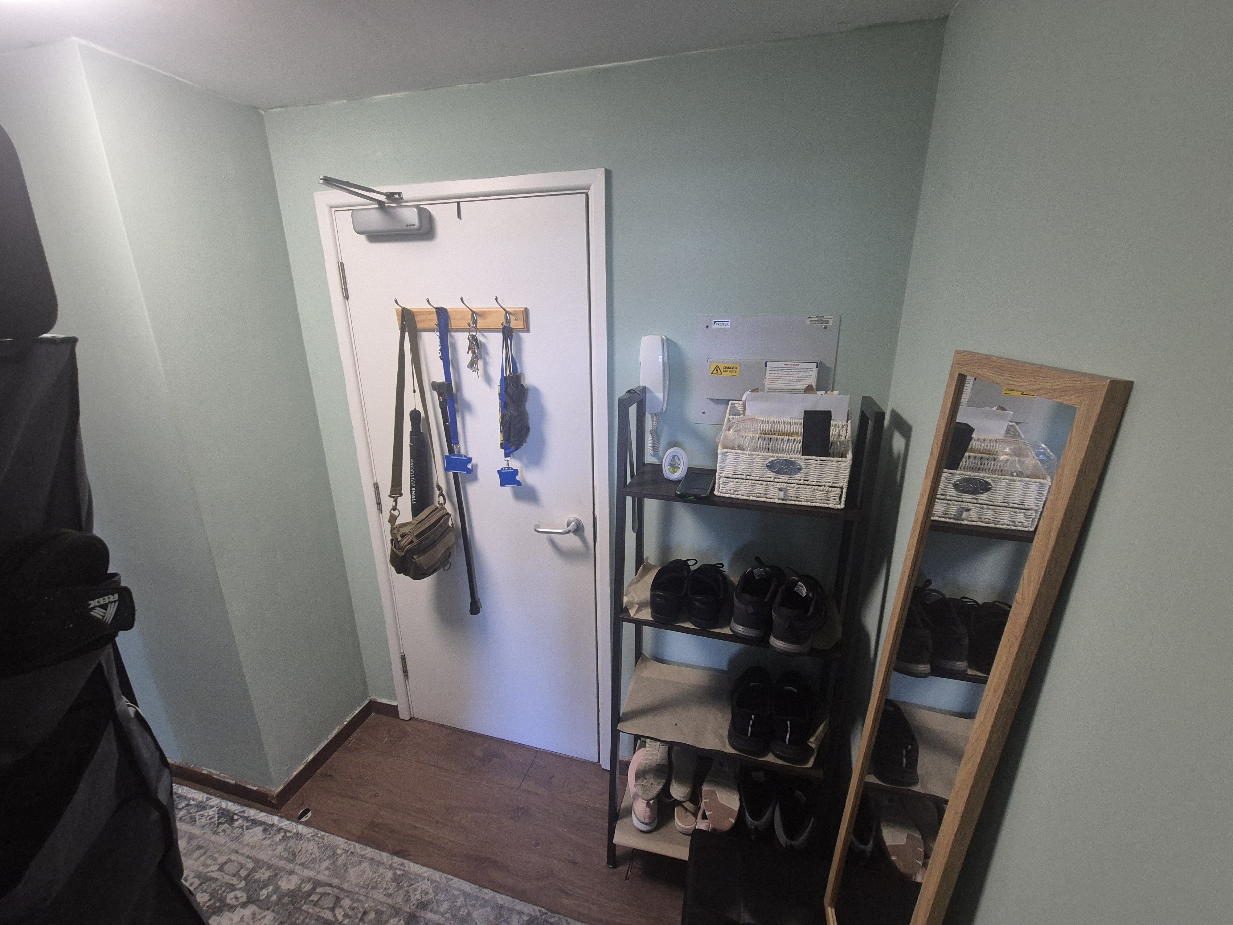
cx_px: 616
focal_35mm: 13
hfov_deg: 106.2
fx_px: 463
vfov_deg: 89.9
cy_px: 462
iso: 500
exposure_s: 1/50
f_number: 2.2
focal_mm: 2.2
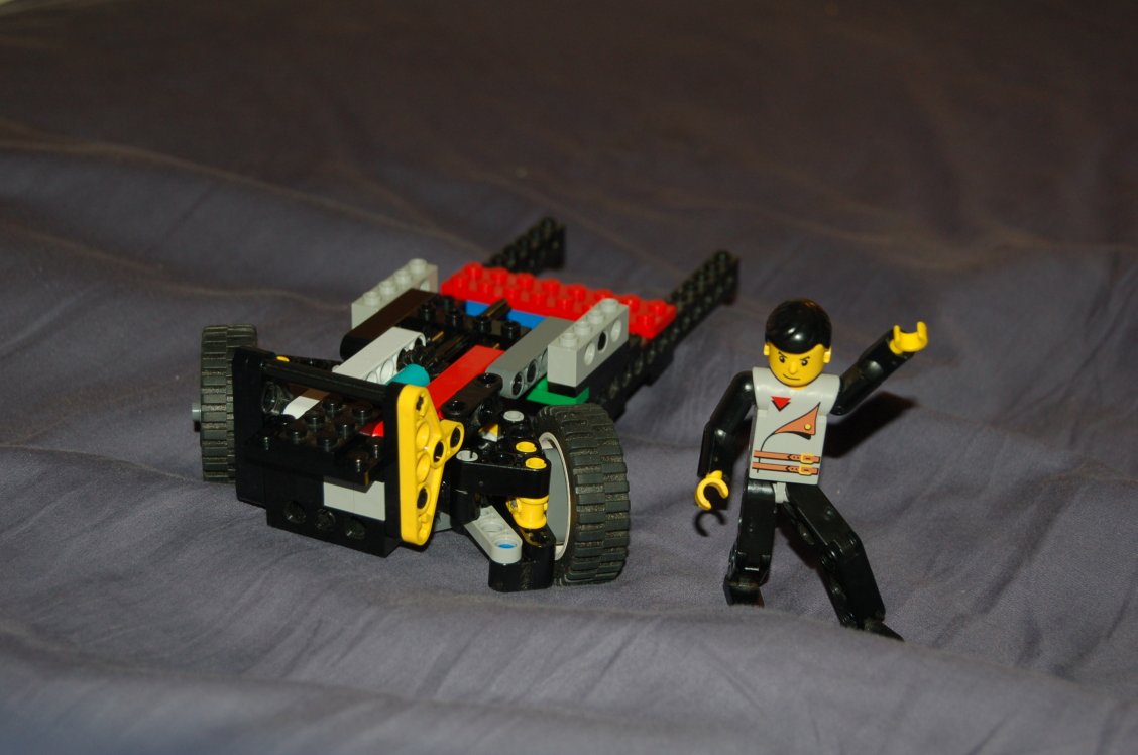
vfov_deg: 18.9
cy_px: 378
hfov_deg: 28.1
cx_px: 569
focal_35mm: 72
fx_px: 2272
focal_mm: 48
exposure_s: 1/60
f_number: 5.6
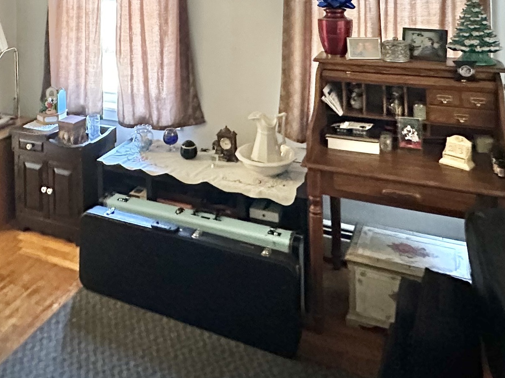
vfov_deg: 34.1
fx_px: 525
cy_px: -42
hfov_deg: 50.5
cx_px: 173
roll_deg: +0.2
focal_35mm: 36
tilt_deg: +0.5
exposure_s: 1/60
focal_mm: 2.22
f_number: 2.2
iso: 1000
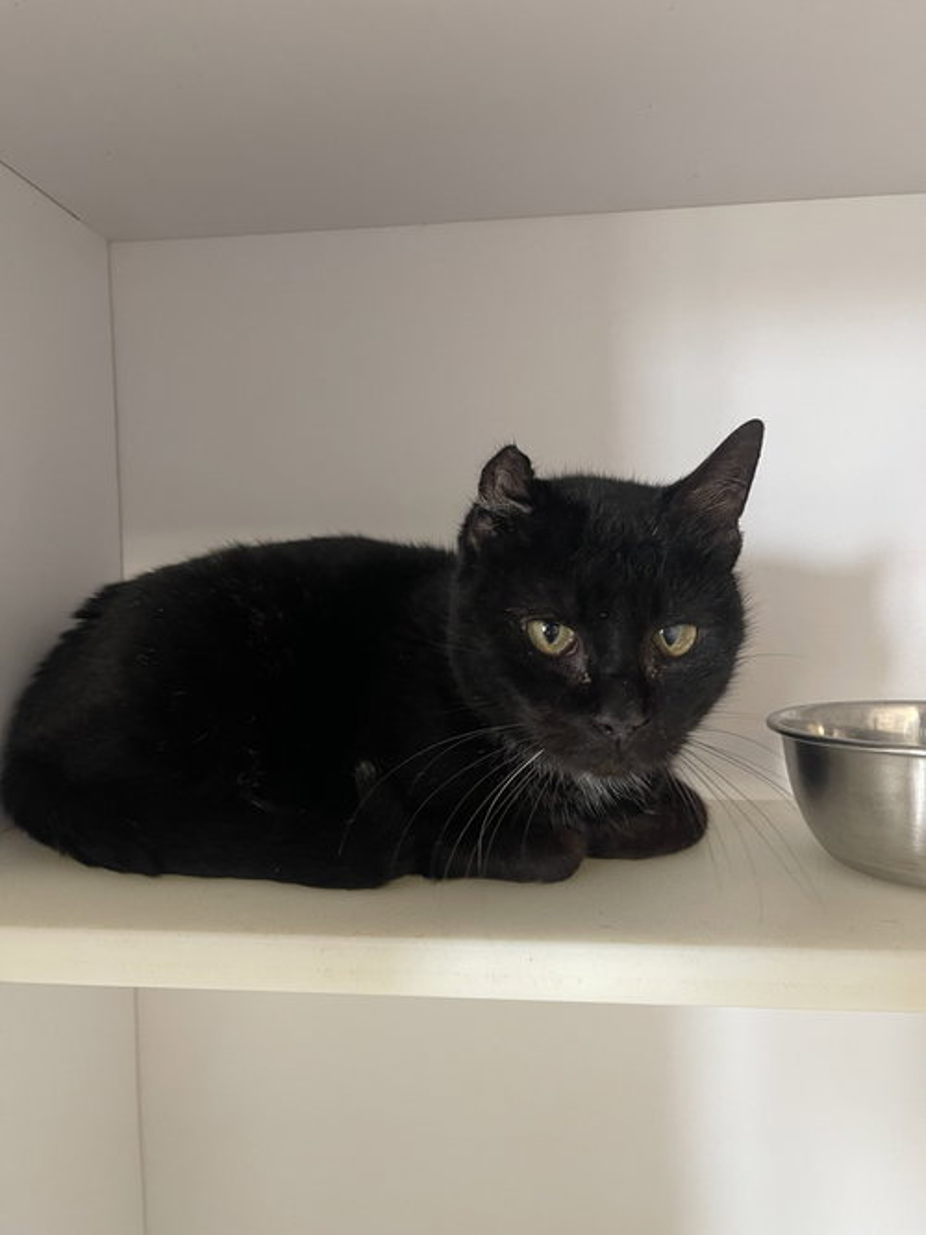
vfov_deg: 69.4
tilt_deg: -1.8
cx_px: 463
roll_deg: +1.2
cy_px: 618
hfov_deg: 54.9
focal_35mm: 25
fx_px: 892
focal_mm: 5.1
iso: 320
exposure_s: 1/60
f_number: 1.6
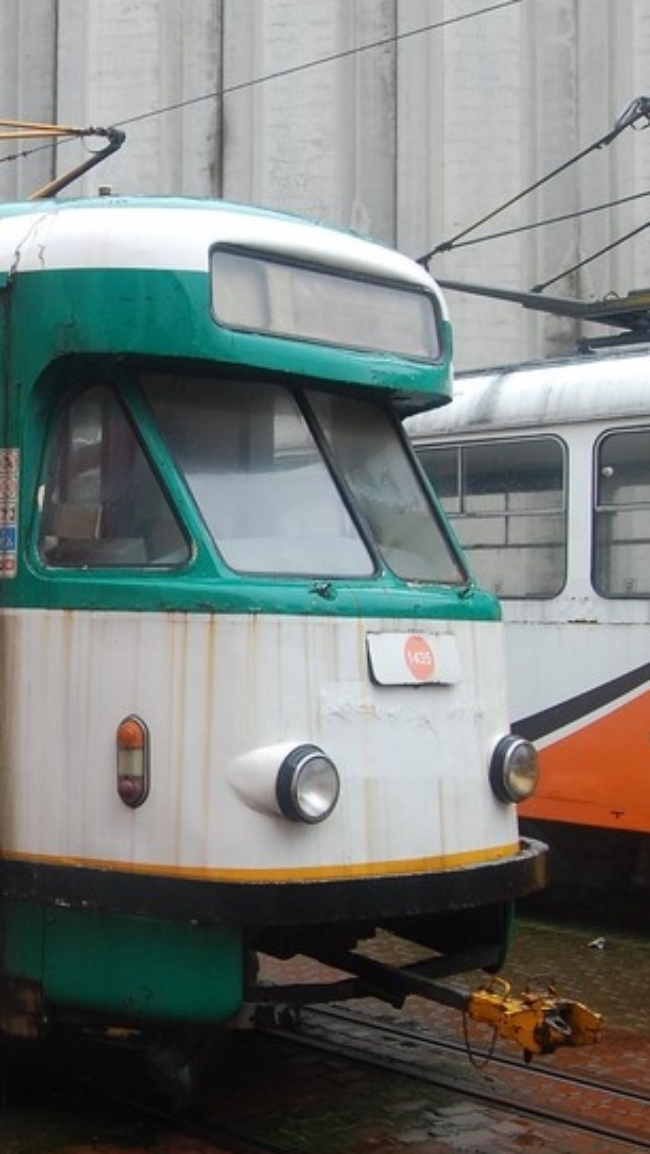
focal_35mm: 52
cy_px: 591
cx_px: -51
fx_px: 1591
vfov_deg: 39.8
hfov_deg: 21.9
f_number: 7.1
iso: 400
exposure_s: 1/40
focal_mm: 20
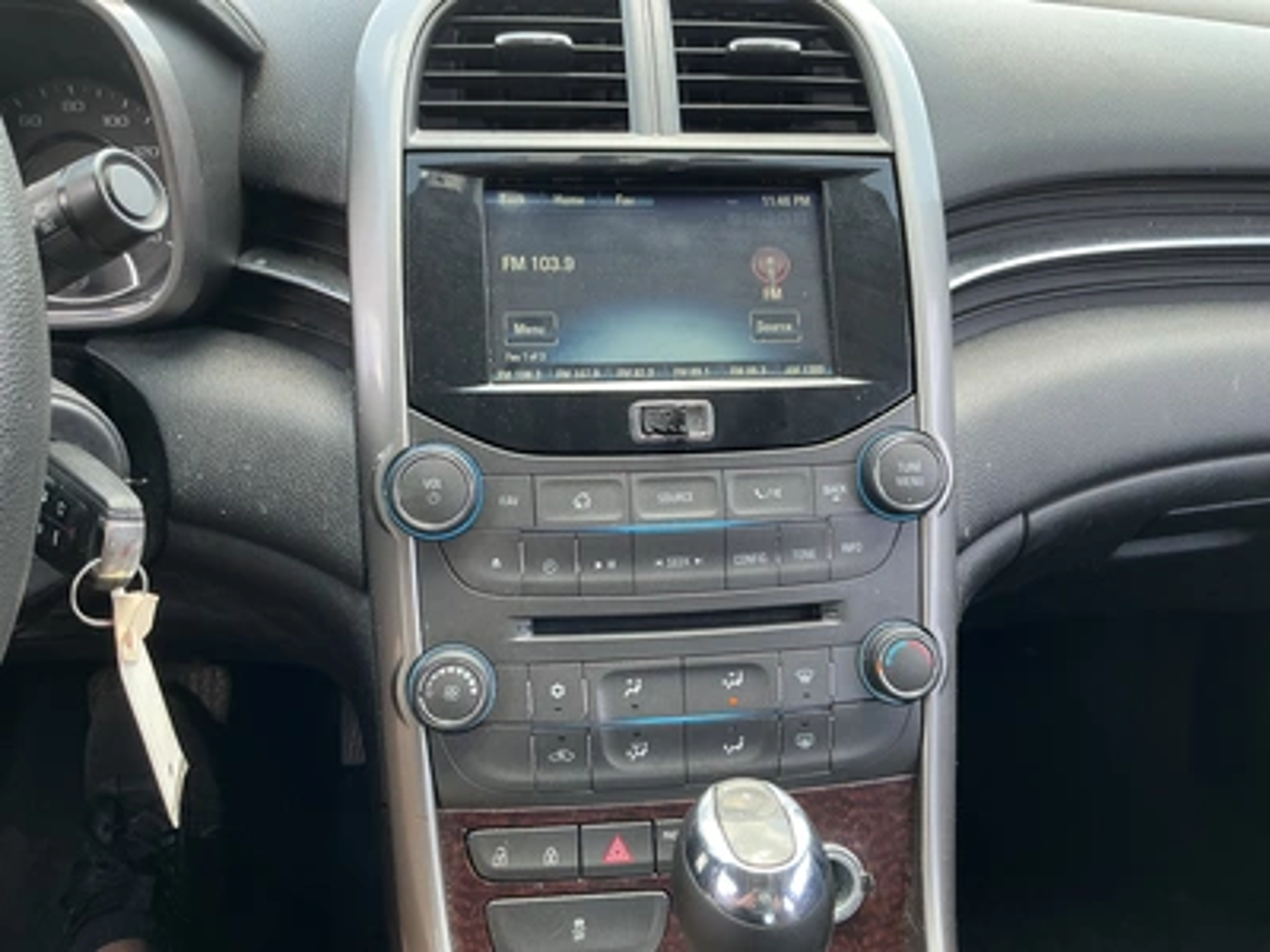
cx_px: 635
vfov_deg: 49.7
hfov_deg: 63.4
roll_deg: -0.7
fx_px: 1027
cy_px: 476
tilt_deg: -24.3
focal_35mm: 28
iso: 50
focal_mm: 3
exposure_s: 1/122
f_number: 1.8
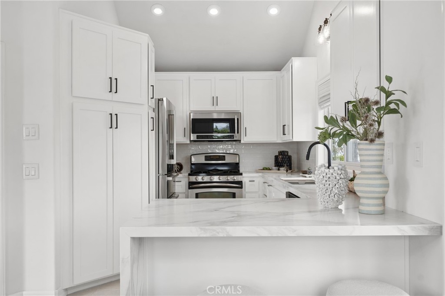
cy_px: 148
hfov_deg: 60.3
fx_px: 383
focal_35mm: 31
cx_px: 222
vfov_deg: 42.3
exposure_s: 1/25
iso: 125
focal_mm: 31
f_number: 9
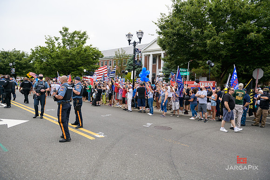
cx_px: 135
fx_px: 180
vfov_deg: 53.2
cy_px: 90
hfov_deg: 73.7
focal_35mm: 24
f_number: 3.2
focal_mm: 24
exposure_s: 1/640
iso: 200
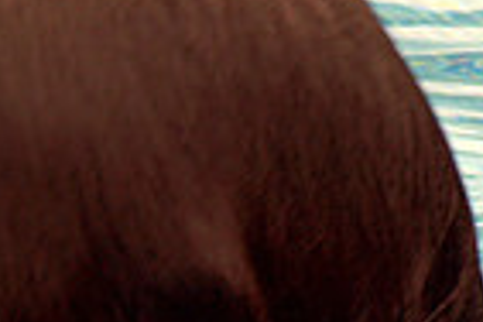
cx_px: 55
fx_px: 8277
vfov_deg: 2.2
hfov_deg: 3.3
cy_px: 396
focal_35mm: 617
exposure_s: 1/80
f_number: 13
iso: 100
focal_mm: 100
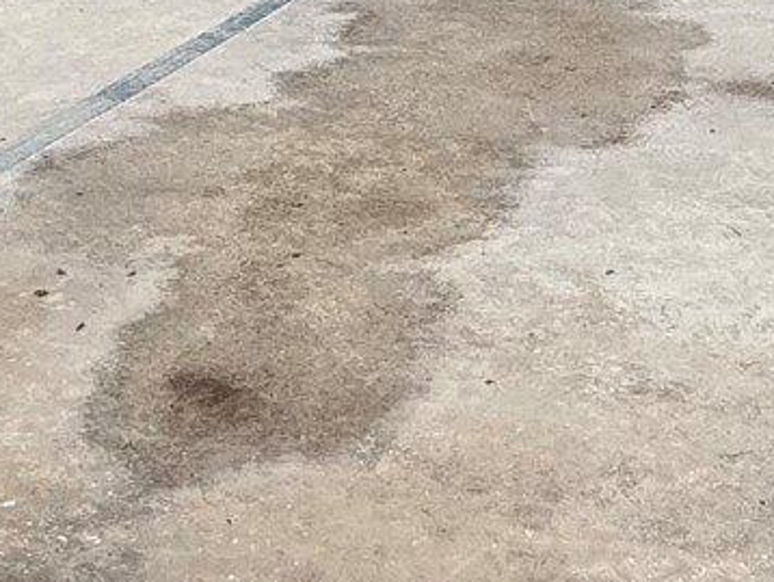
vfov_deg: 16.6
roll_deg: -0.4
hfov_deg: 24.4
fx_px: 1790
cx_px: 452
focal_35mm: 80
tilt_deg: -5.3
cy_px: -320
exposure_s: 1/3390
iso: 50
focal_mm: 2.22
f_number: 2.2
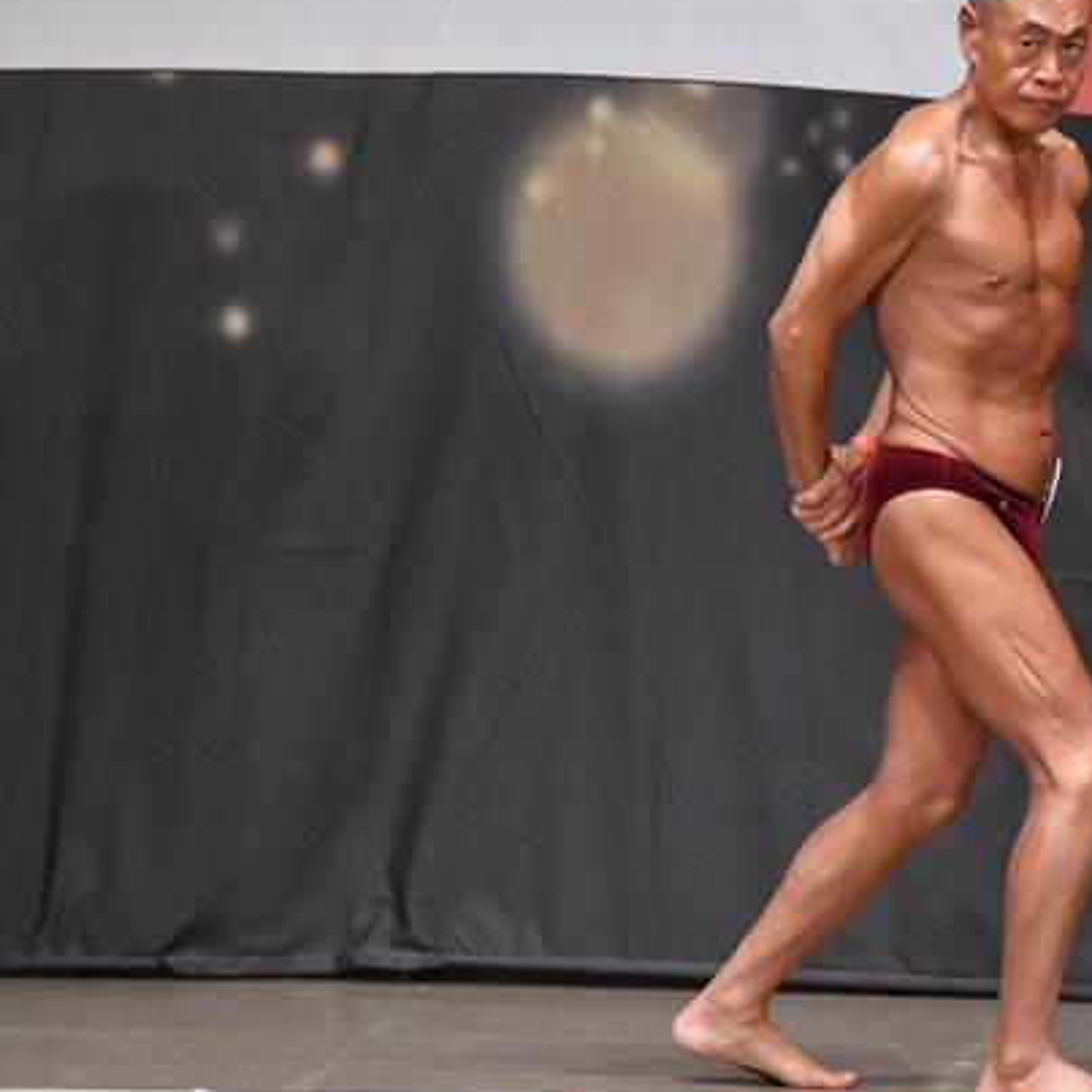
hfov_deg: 4.8
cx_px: 942
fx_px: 13134
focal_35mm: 368
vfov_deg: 4.8
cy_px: 485
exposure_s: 1/400
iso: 6400
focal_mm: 150
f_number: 5.6
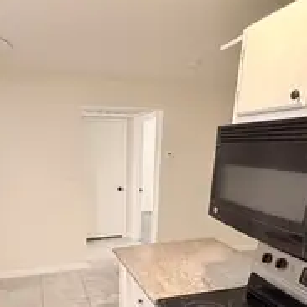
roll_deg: -0.1
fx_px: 271
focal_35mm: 27
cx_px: 114
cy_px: 235
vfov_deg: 55.8
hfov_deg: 58.3
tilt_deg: -19.2
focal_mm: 2.22
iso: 500
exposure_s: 1/60
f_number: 2.2
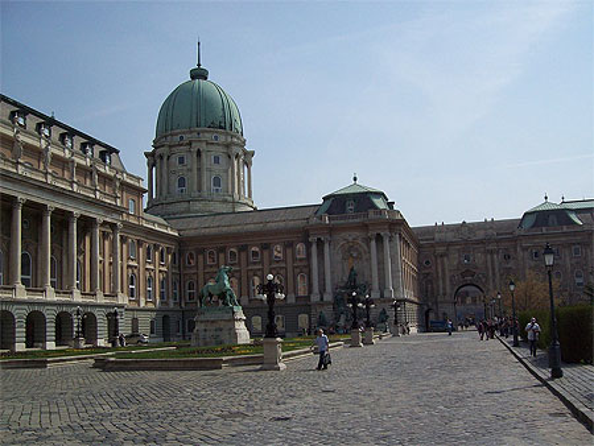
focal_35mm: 36
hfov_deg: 51.3
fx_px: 618
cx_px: 297
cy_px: 223
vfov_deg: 39.7
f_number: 4.8
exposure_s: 1/1342
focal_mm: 6
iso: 80
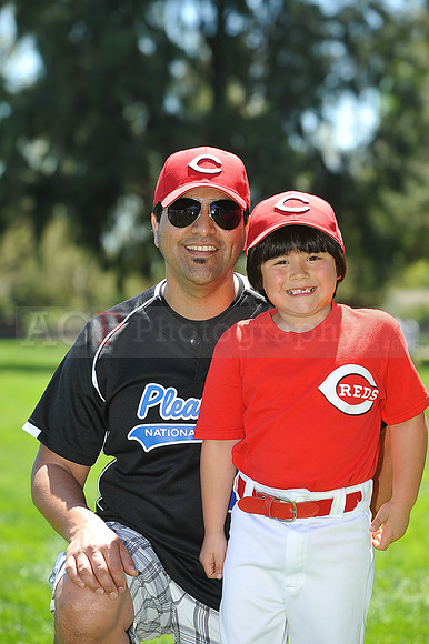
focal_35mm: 135
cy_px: 322
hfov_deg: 10.1
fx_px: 2416
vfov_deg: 15.2
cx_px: 214
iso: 200
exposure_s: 1/400
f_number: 5.6
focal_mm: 135
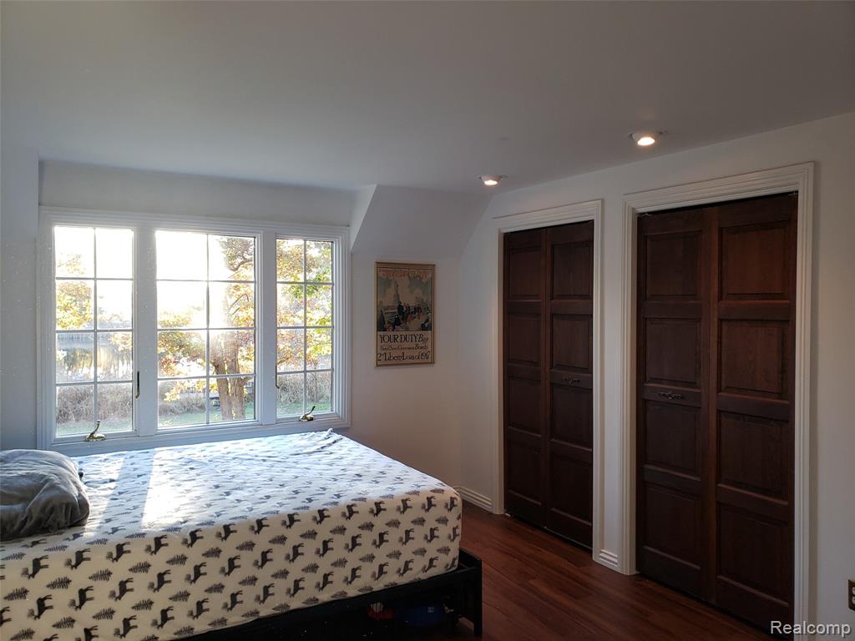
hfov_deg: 67.3
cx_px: 428
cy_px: 320
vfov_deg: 53.1
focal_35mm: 26
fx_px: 642
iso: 160
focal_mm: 4.3
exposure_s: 1/60
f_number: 2.4
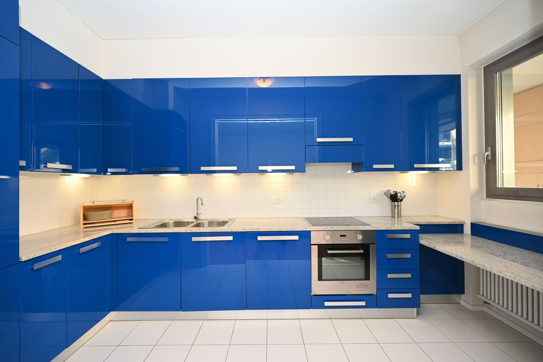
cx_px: 272
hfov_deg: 104.3
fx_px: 211
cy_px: 181
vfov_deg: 81.1
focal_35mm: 14
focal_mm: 14
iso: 360
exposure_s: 1/60
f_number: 4
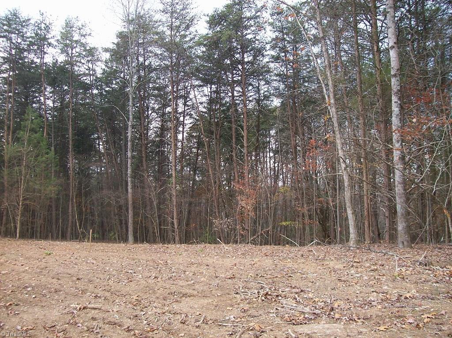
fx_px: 470
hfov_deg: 51.4
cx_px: 226
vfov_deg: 39.6
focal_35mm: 36
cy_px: 169
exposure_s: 1/84.5
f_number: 2.7
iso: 80
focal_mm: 6
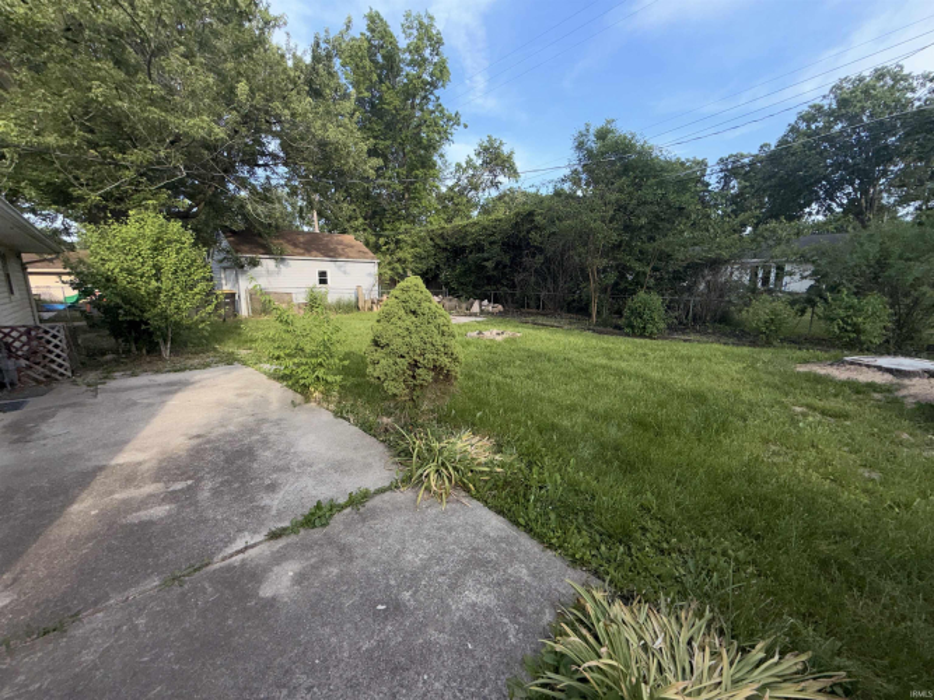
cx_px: 467
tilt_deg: -9.9
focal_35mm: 14
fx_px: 378
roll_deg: +1.3
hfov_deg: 102.1
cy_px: 350
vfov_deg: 85.7
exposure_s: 1/416
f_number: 2.2
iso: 16
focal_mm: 2.22
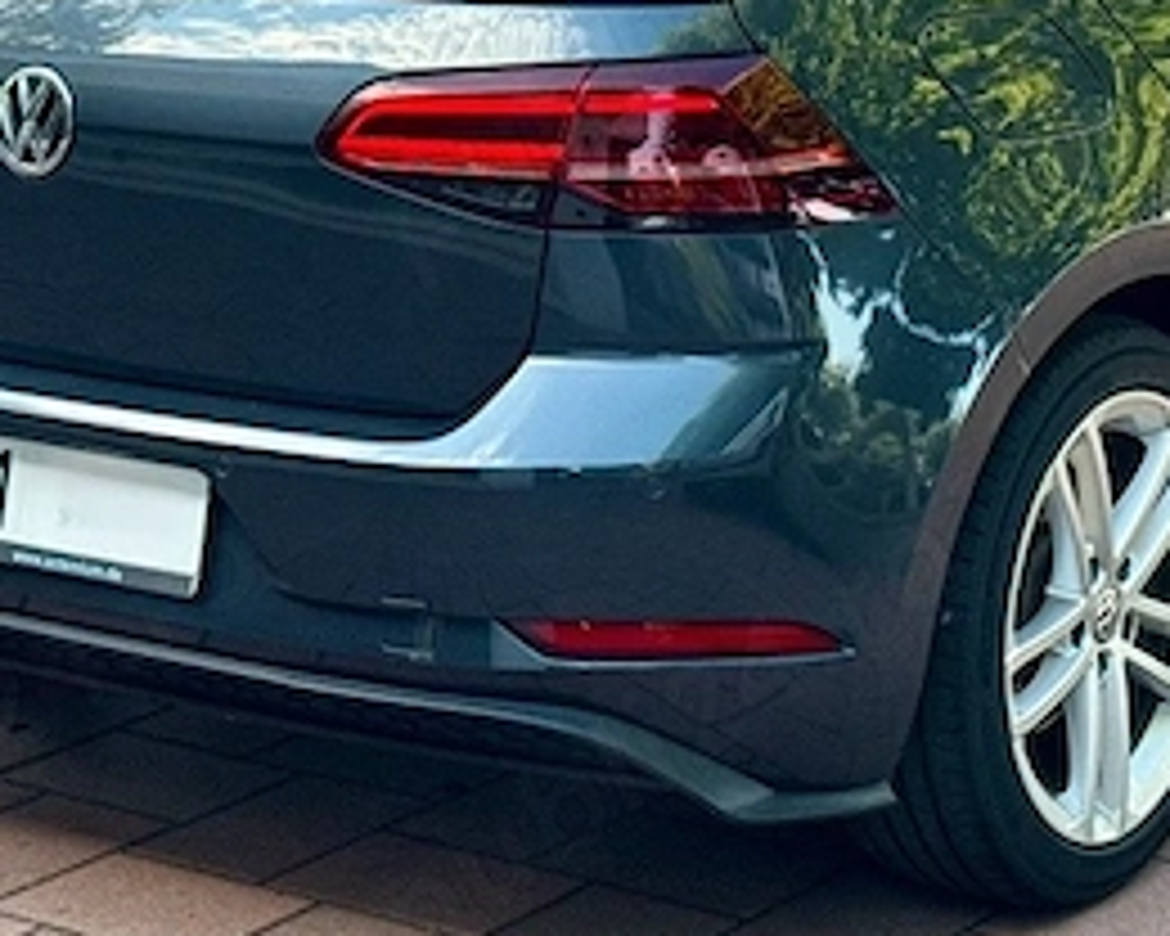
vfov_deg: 14.1
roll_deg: +0.2
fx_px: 3740
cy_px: 63
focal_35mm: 108
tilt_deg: -8.1
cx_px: 846
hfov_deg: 17.7
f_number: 1.78
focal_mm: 6.76
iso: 80
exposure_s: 1/351
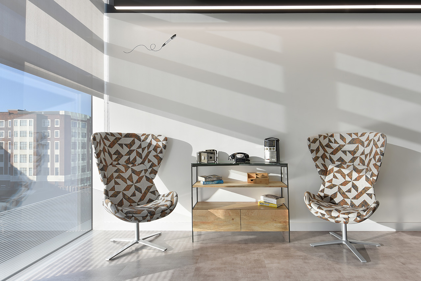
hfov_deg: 86.9
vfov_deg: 64.6
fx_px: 222
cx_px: 210
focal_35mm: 19
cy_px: 140
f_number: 8
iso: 100
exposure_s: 1/2.5
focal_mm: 19
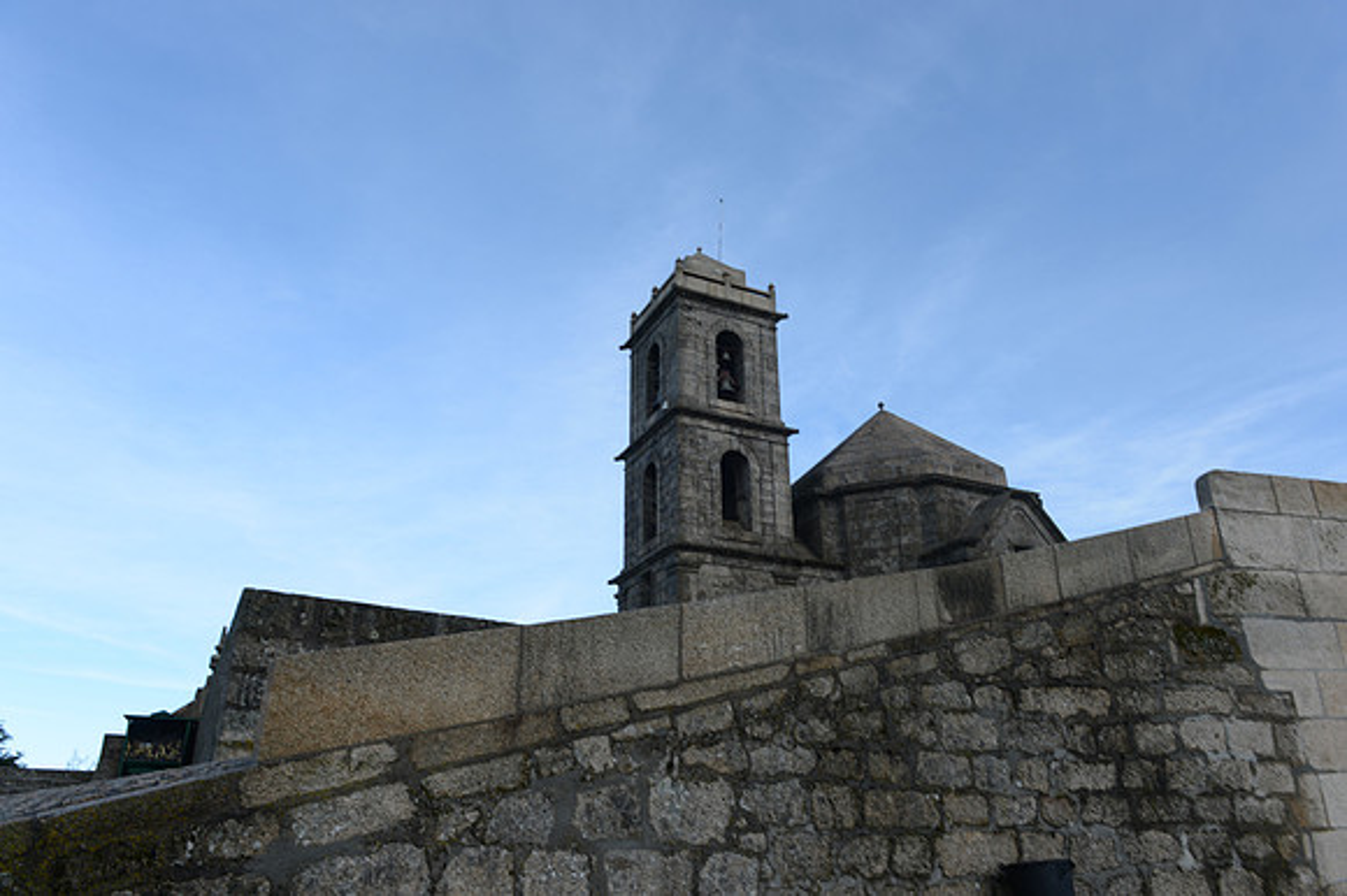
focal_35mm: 24
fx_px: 897
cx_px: 674
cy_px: 448
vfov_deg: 53.1
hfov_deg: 73.8
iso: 100
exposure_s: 1/125
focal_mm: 24
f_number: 9
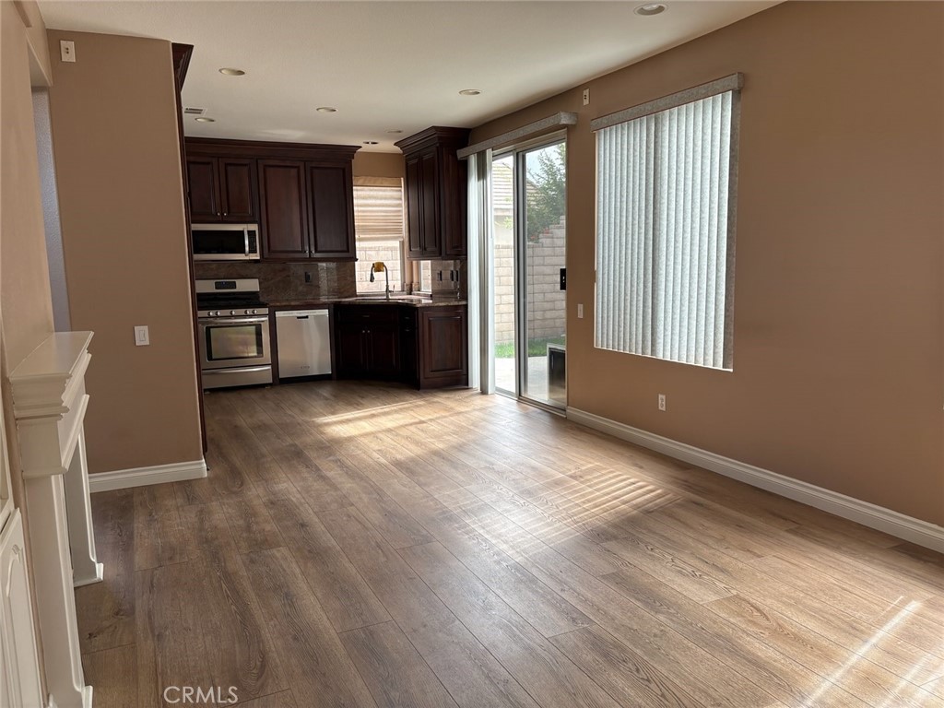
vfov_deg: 53.1
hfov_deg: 67.3
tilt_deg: -8.2
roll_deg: +1.0
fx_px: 709
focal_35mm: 26
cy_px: 354
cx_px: 472
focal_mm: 5.96
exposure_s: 1/131
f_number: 1.6
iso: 50
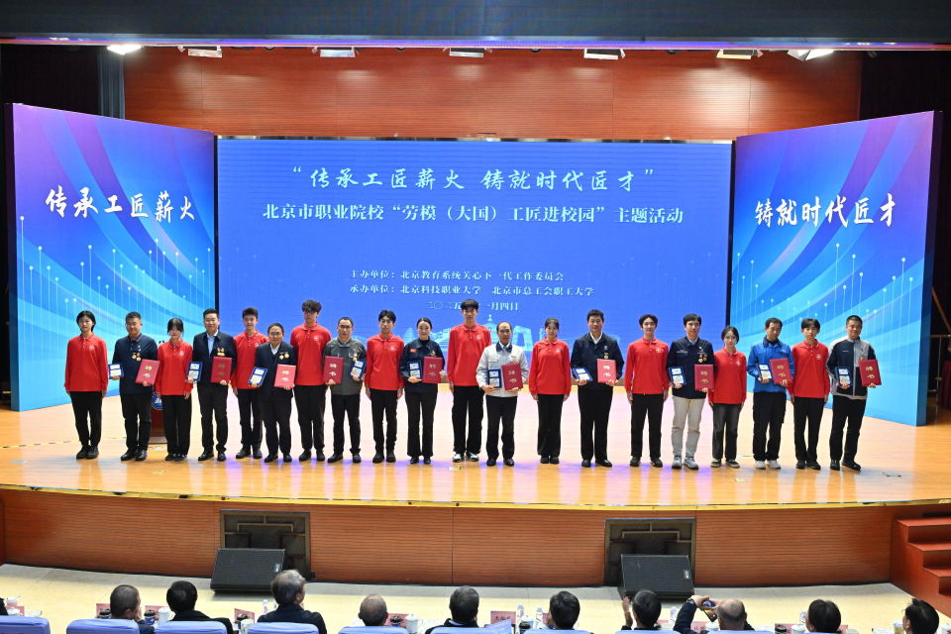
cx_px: 476
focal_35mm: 36
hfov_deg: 53.1
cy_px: 317
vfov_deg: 36.9
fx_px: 951
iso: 2500
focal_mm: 36
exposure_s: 1/125
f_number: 5.6
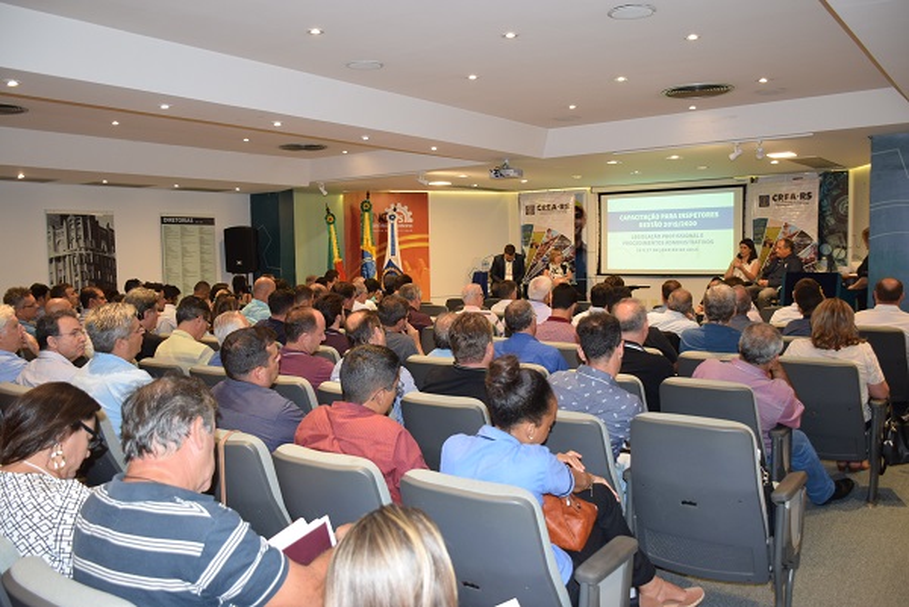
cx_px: 454
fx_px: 758
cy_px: 304
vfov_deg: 43.7
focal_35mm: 30
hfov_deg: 61.9
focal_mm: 20
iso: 800
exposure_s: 1/60
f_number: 4
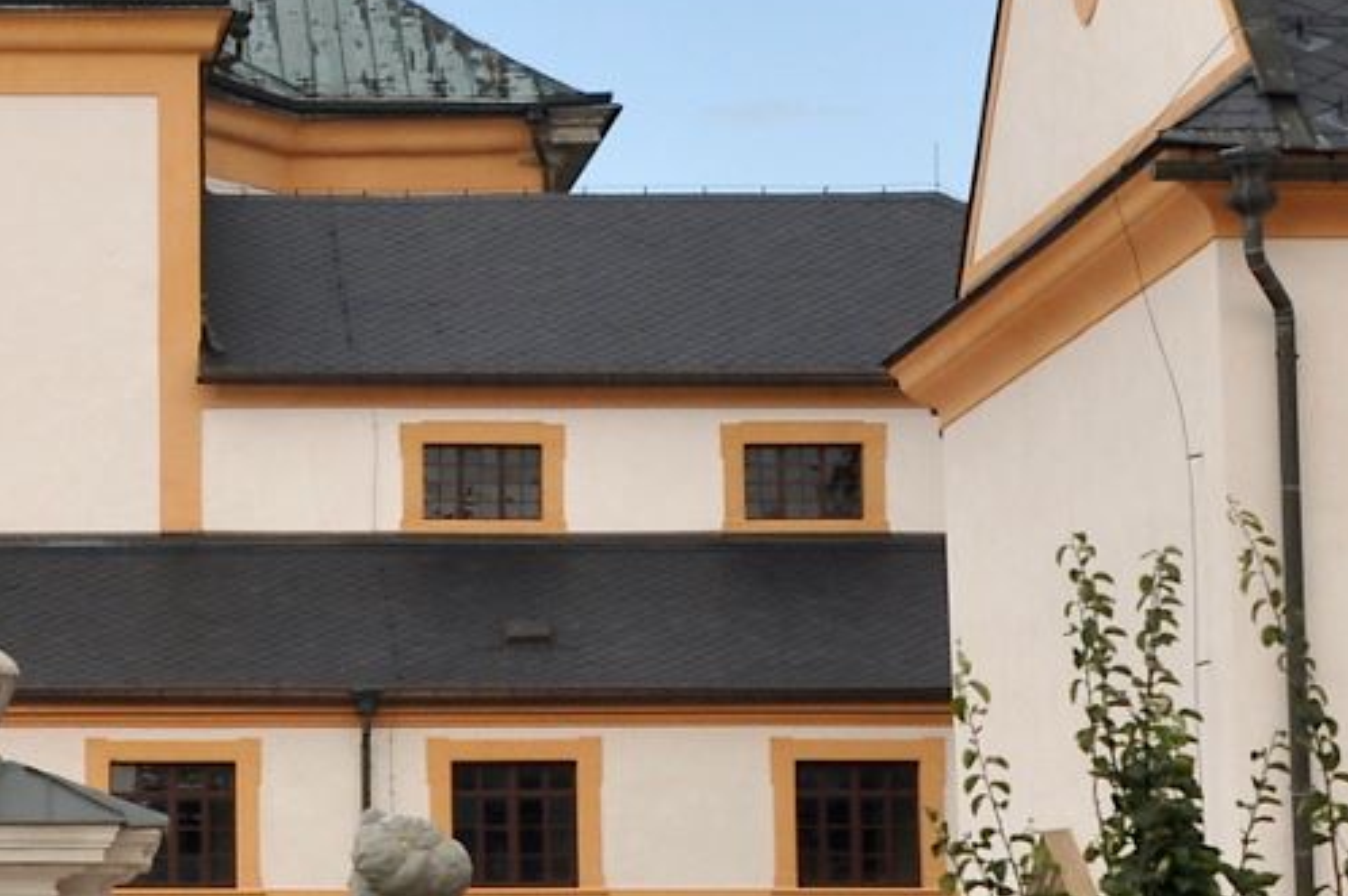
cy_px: 45
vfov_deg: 8.4
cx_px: -49
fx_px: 6060
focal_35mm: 162
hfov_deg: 12.5
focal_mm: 28
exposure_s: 1/160
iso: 320
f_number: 13
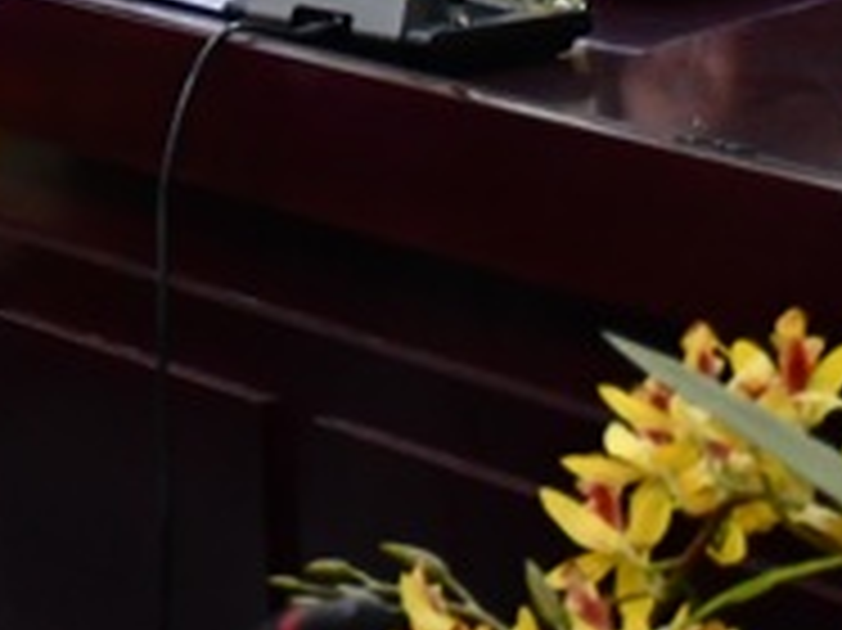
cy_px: -792
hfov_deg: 7.5
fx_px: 6004
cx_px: -1238
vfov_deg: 5.8
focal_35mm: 247
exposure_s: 1/125
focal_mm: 32
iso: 2000
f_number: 4
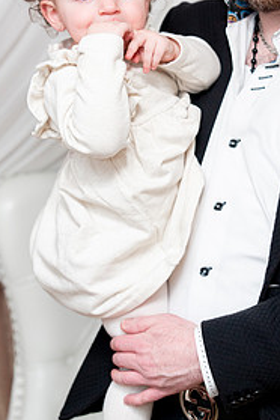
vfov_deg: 21.3
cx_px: 196
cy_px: 114
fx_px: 1108
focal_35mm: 95
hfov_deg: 14.4
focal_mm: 59
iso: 1250
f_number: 2.8
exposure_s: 1/160
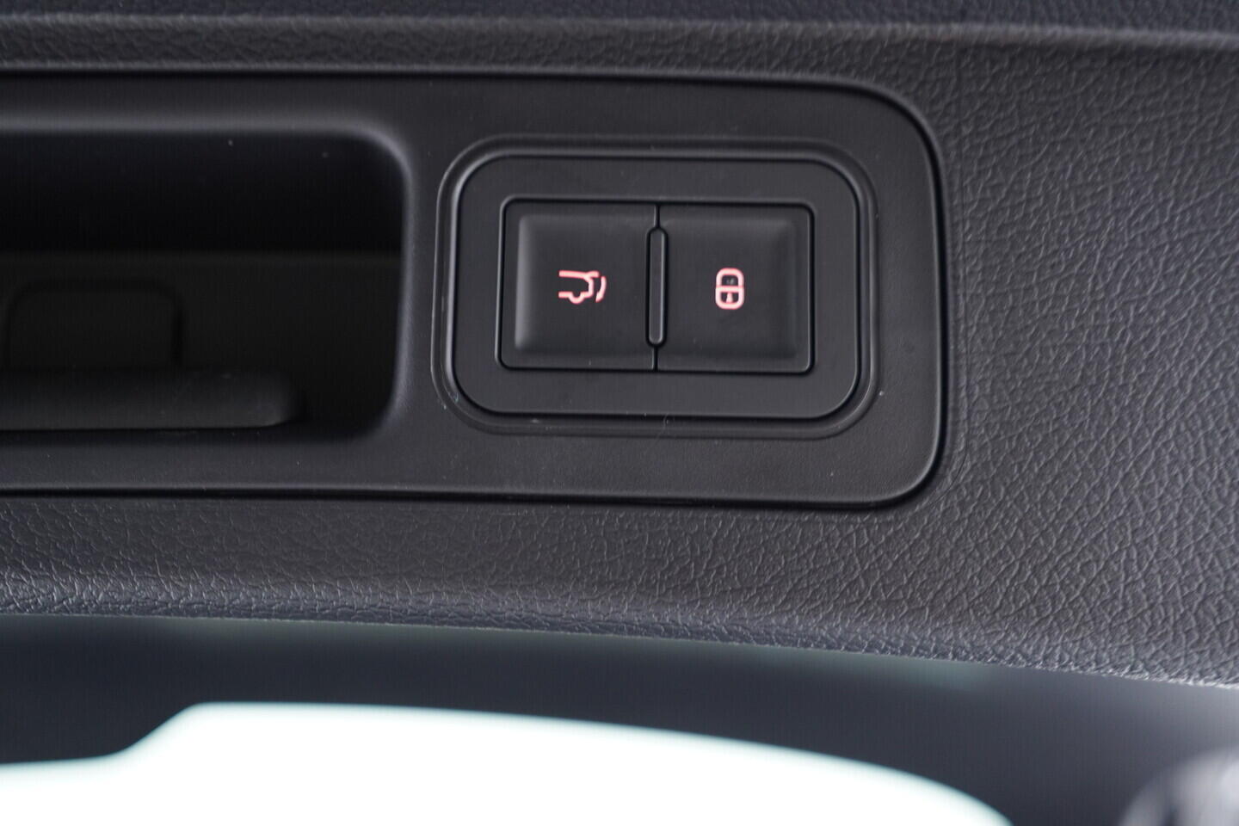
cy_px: 413
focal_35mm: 36
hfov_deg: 53.1
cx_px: 620
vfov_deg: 36.9
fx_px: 1239
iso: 800
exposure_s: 1/40
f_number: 2.8
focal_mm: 24
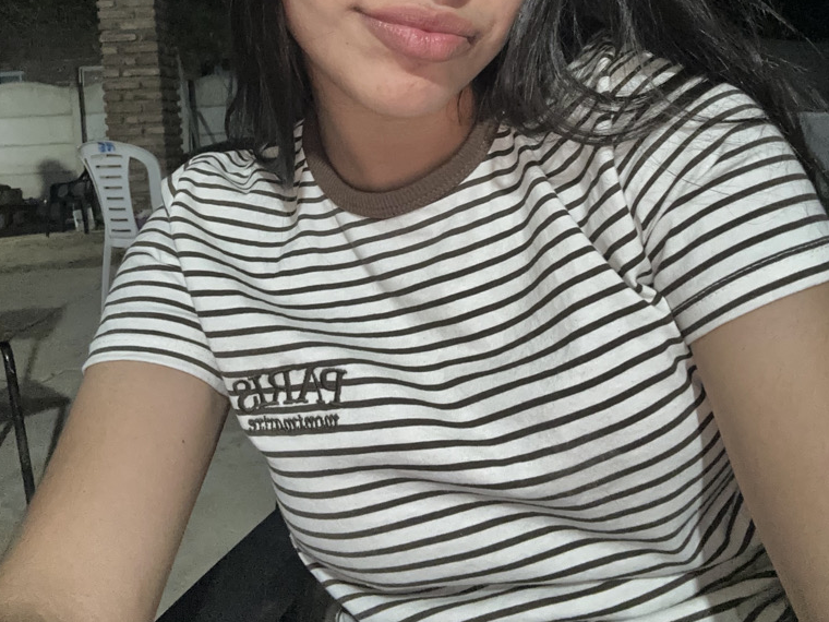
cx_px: 414
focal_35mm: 31
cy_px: 117
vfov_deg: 43.2
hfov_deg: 58.4
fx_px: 742
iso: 320
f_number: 1.9
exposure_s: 1/25
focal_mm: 2.69
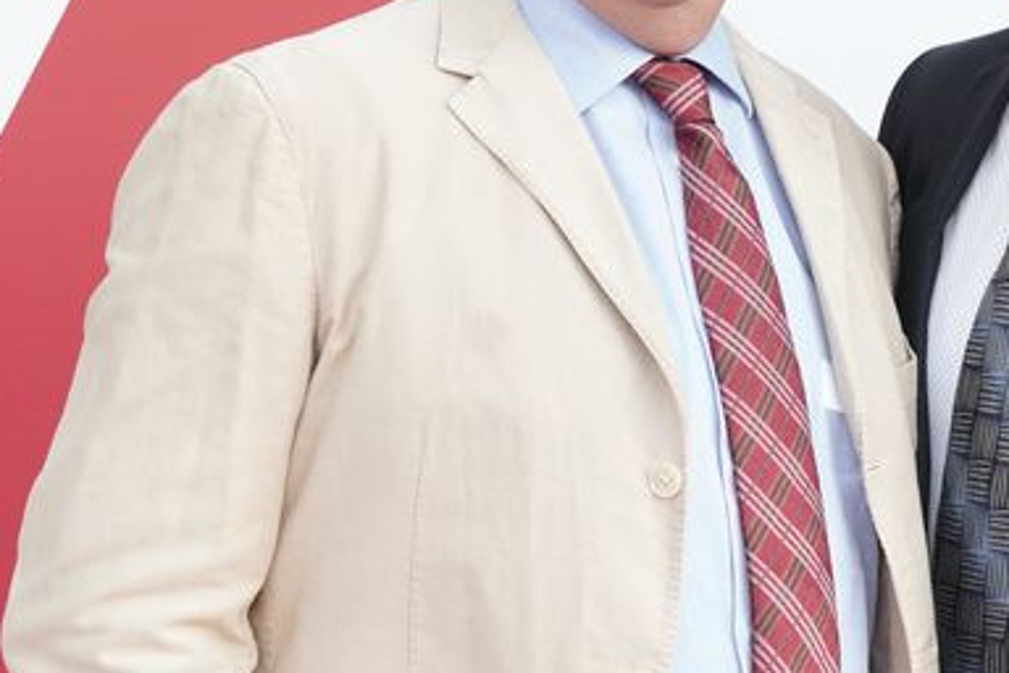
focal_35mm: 125
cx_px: 972
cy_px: 434
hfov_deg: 16.1
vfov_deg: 11.0
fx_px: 3503
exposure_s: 1/250
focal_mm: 40
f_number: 7.1
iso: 1600
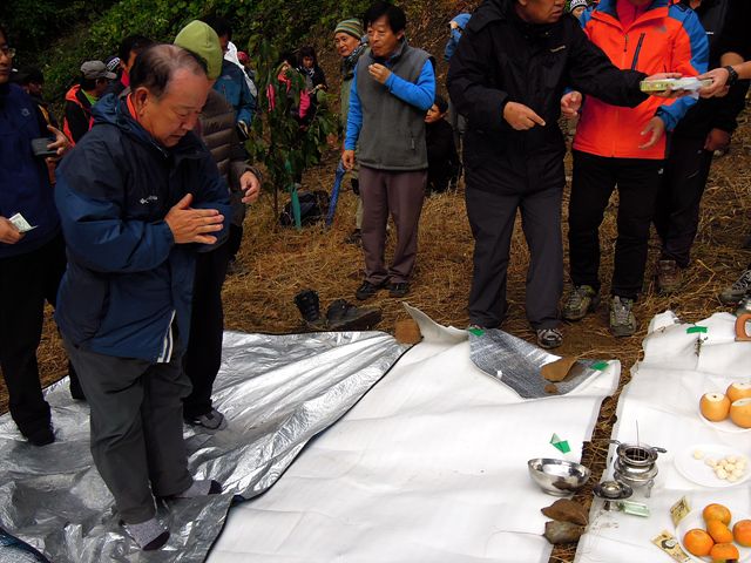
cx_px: 376
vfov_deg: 40.7
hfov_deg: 52.6
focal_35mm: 35
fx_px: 759
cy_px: 282
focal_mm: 6.3
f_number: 3.2
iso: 160
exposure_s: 1/800
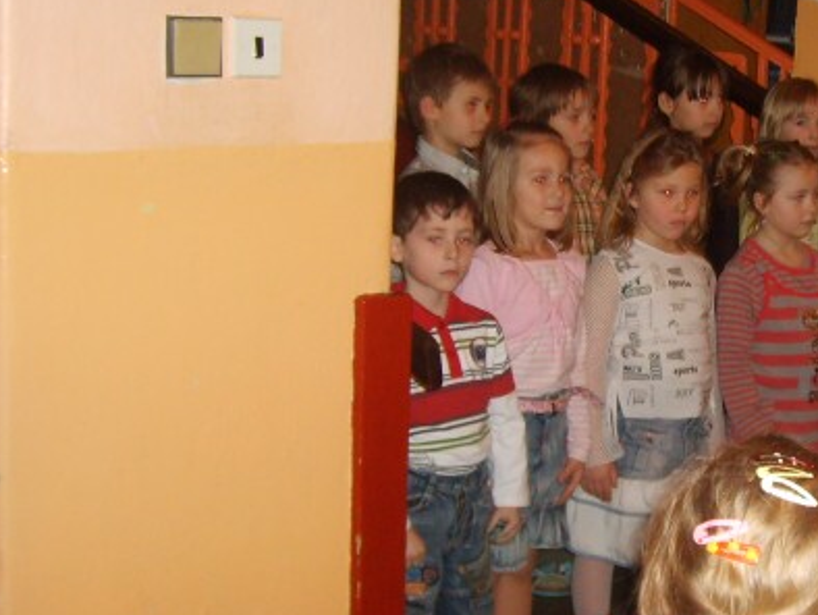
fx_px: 1679
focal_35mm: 71
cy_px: 297
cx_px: 731
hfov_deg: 26.5
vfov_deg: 20.7
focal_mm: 5.8
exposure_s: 1/45
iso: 133
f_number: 2.8
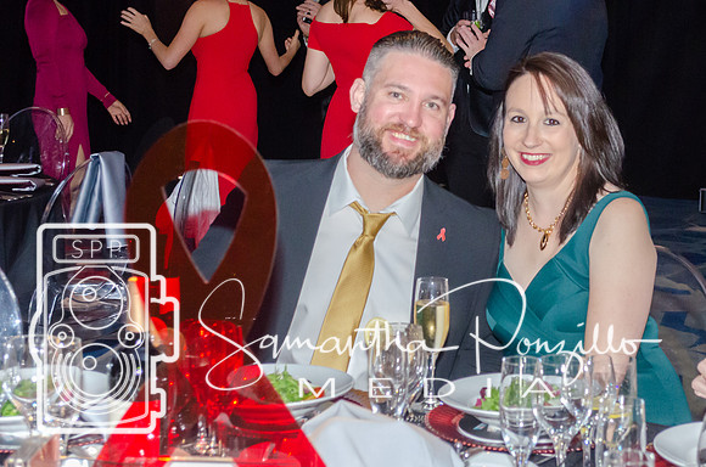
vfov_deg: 17.1
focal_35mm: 79
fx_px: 1551
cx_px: 454
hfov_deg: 25.5
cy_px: 167
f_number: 5.3
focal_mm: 40
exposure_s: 1/60
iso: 3200
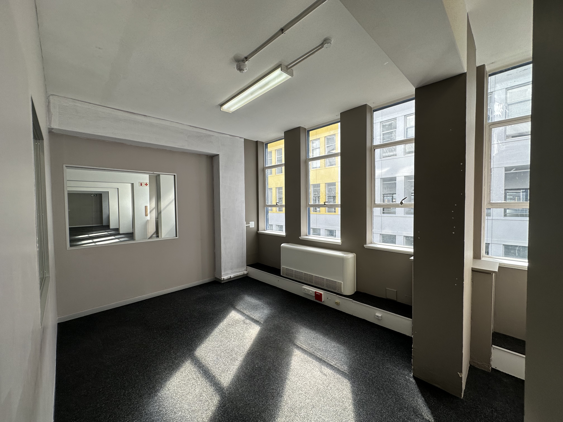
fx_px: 228
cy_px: 211
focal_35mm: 14
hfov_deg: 102.1
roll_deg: +1.9
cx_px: 282
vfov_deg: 85.7
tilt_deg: -4.4
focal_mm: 2.22
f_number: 2.2
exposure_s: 1/185
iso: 40
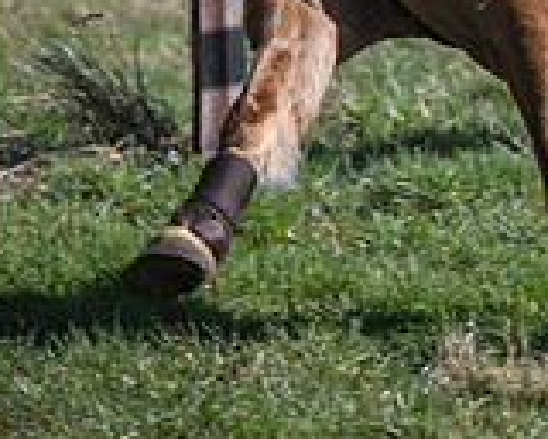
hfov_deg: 1.5
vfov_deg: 1.2
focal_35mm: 1285
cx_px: 654
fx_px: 20841
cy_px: -427
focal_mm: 160
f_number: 4
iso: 125
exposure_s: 1/1000
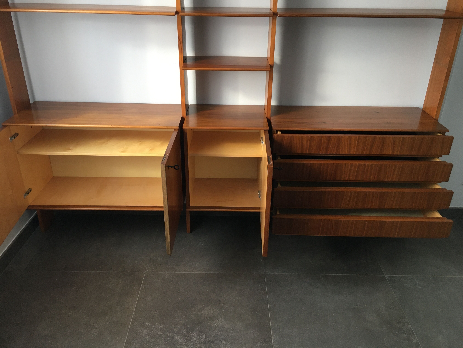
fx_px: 388
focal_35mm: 29
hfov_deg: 61.7
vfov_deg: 48.2
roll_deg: -0.8
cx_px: 232
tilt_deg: -27.1
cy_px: 174
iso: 100
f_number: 2.2
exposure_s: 1/33
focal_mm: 4.15
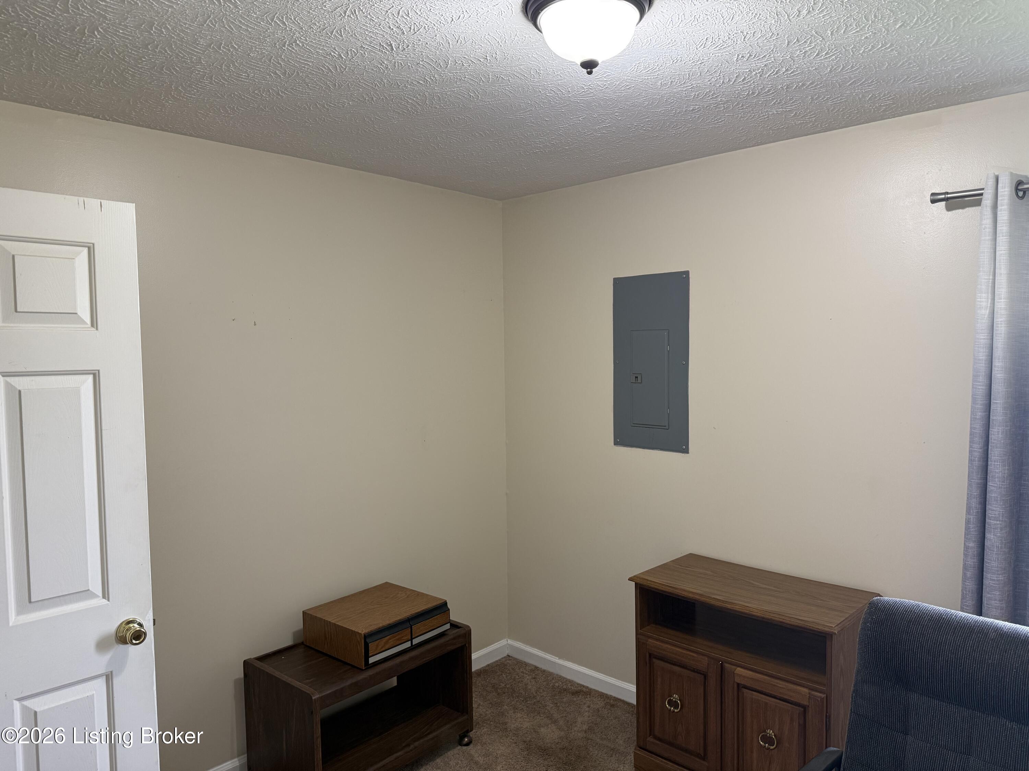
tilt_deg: -1.3
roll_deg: +0.6
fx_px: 713
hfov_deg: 71.6
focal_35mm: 24
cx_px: 514
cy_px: 386
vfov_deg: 56.8
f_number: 1.78
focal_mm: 6.76
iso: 200
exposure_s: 1/104
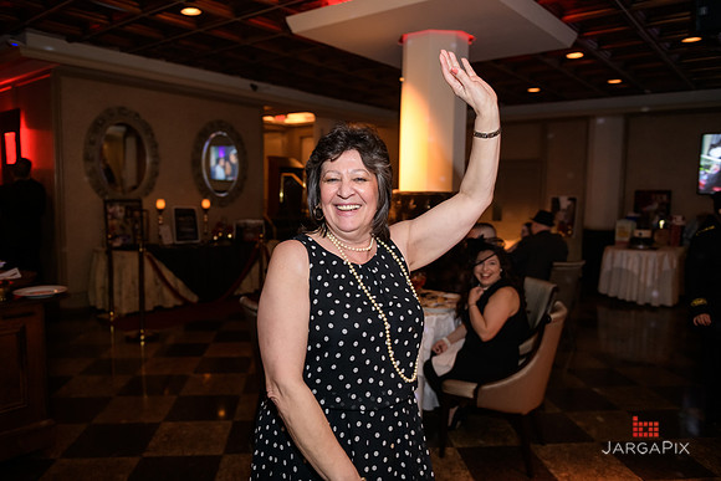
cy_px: 240
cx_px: 360
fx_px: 541
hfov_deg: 67.4
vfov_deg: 48.0
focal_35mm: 27
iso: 1600
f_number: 3.2
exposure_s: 1/125
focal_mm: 27
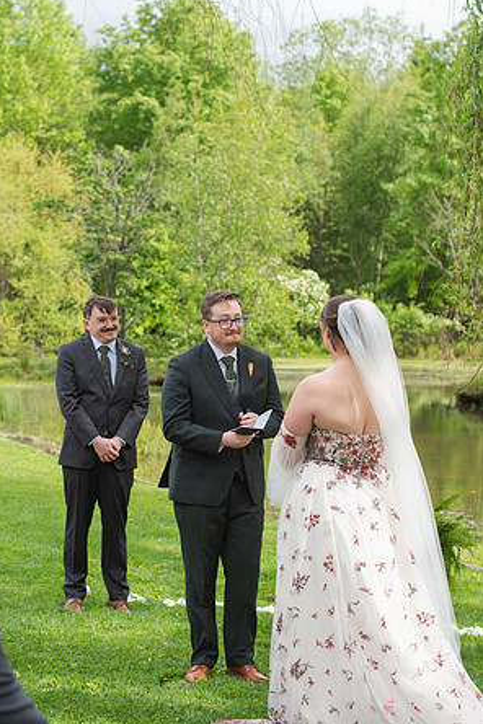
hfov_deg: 17.9
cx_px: 169
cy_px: 360
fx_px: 1529
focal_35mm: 76
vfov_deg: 26.7
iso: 100
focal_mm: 50
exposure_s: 1/500
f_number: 3.5
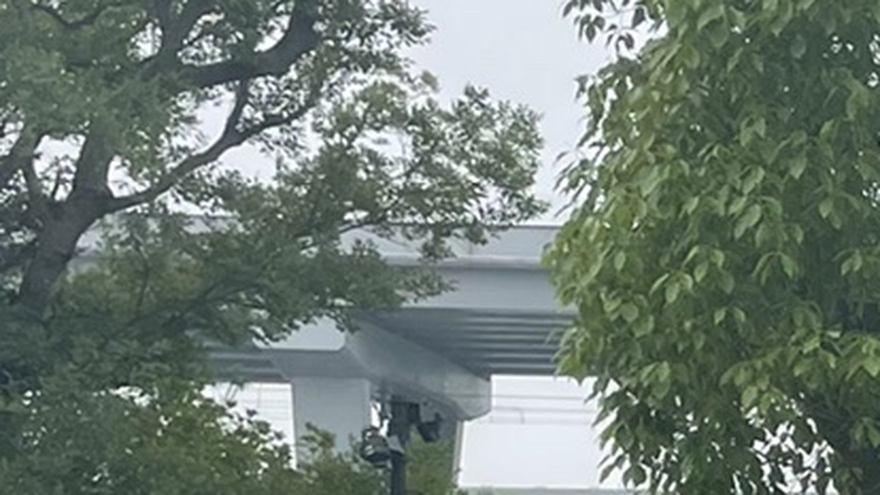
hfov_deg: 13.0
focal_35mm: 137
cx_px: 1909
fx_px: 3197
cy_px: 697
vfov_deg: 8.7
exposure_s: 1/1949
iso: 32
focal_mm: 4.2
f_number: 1.6
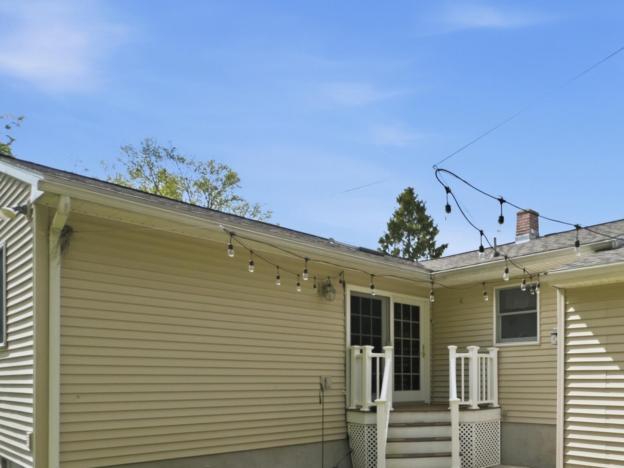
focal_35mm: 27
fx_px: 487
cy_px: 379
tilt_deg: +0.0
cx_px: 525
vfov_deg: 48.3
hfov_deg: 58.7
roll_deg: -0.4
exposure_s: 1/1832
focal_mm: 2.2
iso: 50
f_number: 2.2
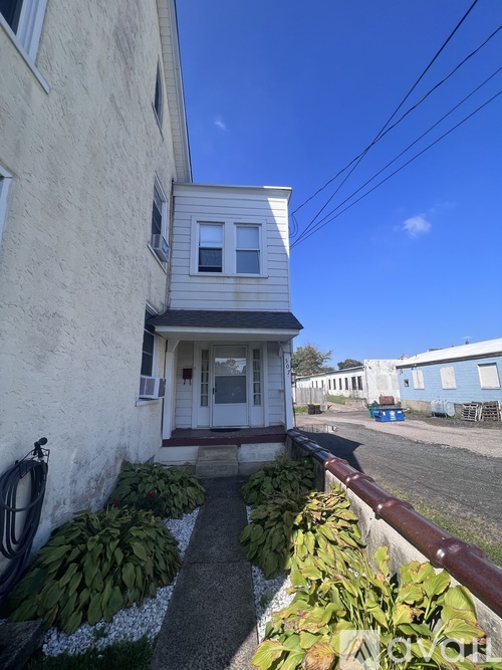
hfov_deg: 89.9
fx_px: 251
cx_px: 251
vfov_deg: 106.2
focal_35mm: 13
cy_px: 335
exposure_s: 1/986
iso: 32
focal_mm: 1.57
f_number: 1.8
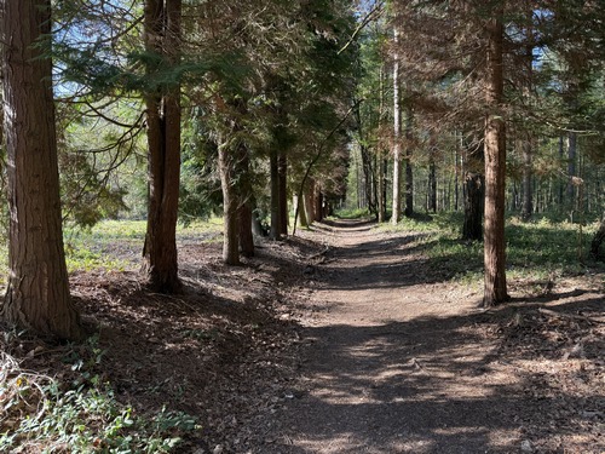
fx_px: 419
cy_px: 227
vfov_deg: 56.8
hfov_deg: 71.6
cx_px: 302
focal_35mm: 24
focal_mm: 6.76
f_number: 1.78
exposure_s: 1/266
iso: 100
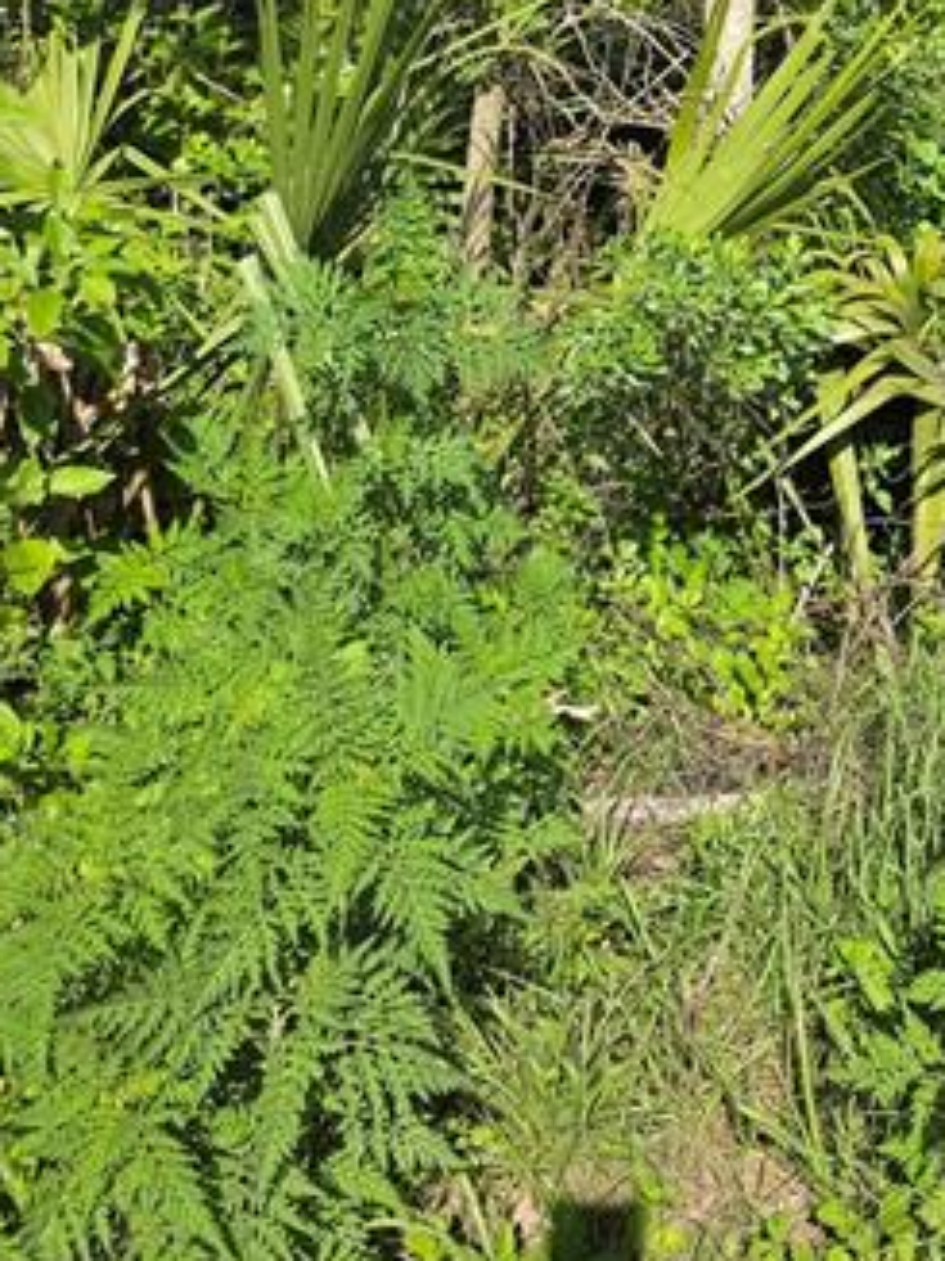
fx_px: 1967
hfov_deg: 26.7
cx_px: 706
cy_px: -15
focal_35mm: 54
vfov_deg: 32.5
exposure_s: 1/3891
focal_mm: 6.3
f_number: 1.7
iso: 80
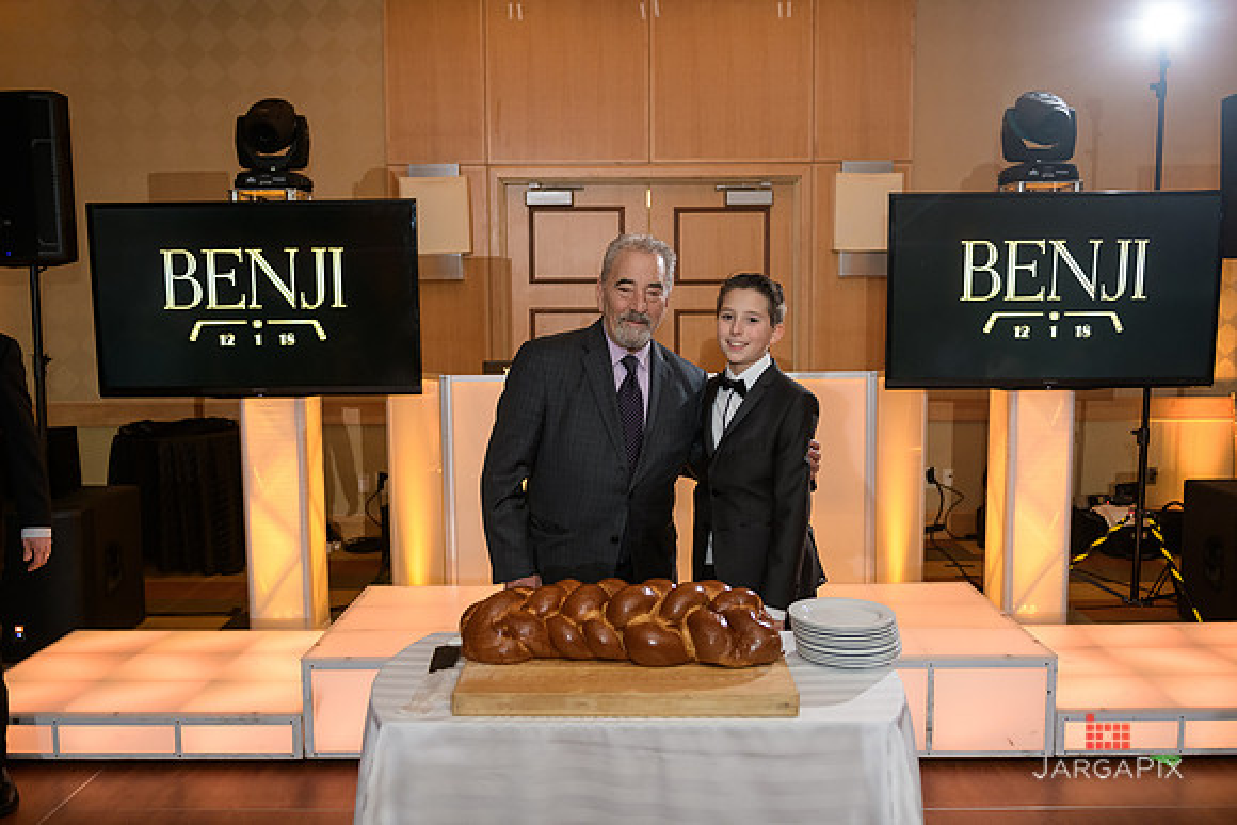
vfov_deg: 42.3
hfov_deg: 60.3
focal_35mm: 31
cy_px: 412
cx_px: 618
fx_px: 1065
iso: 1250
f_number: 3.2
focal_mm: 31
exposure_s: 1/125
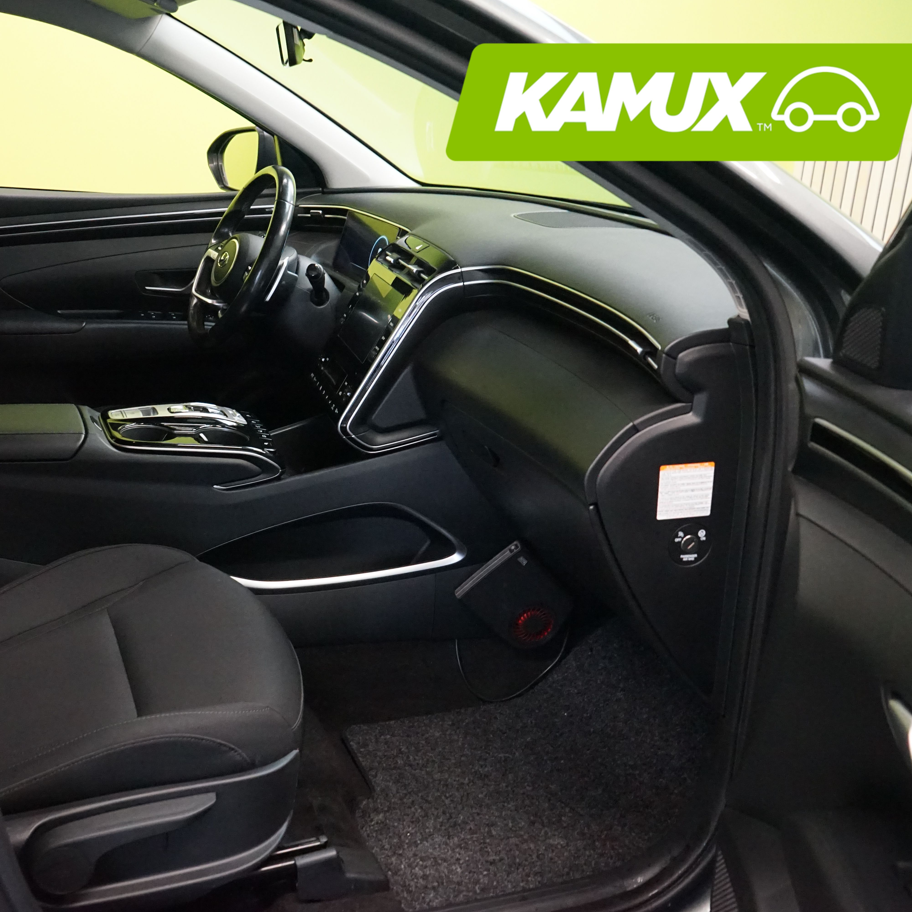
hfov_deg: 44.0
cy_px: 456
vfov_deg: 44.9
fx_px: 1103
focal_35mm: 37
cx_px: 275
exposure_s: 1/30
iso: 8000
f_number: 7.1
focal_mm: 29
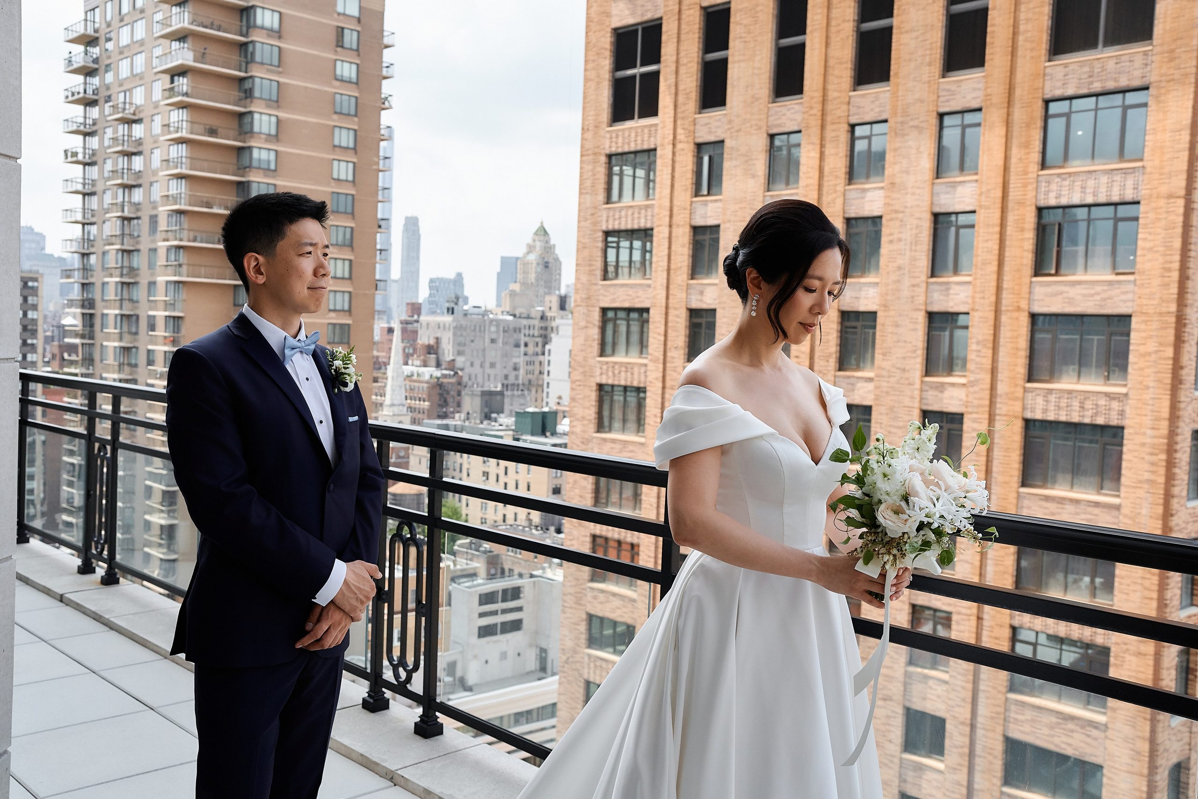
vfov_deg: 37.9
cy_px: 400
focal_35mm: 35
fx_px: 1165
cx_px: 599
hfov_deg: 54.4
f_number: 5.6
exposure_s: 1/2500
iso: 1250
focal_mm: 35
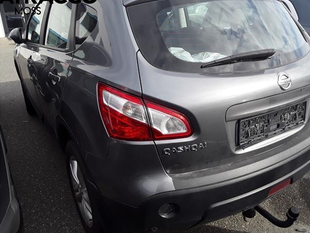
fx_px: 269
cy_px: 111
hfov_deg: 59.9
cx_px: 165
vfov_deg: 46.8
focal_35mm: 30
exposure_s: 1/709
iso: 40
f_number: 1.9
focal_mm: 2.91
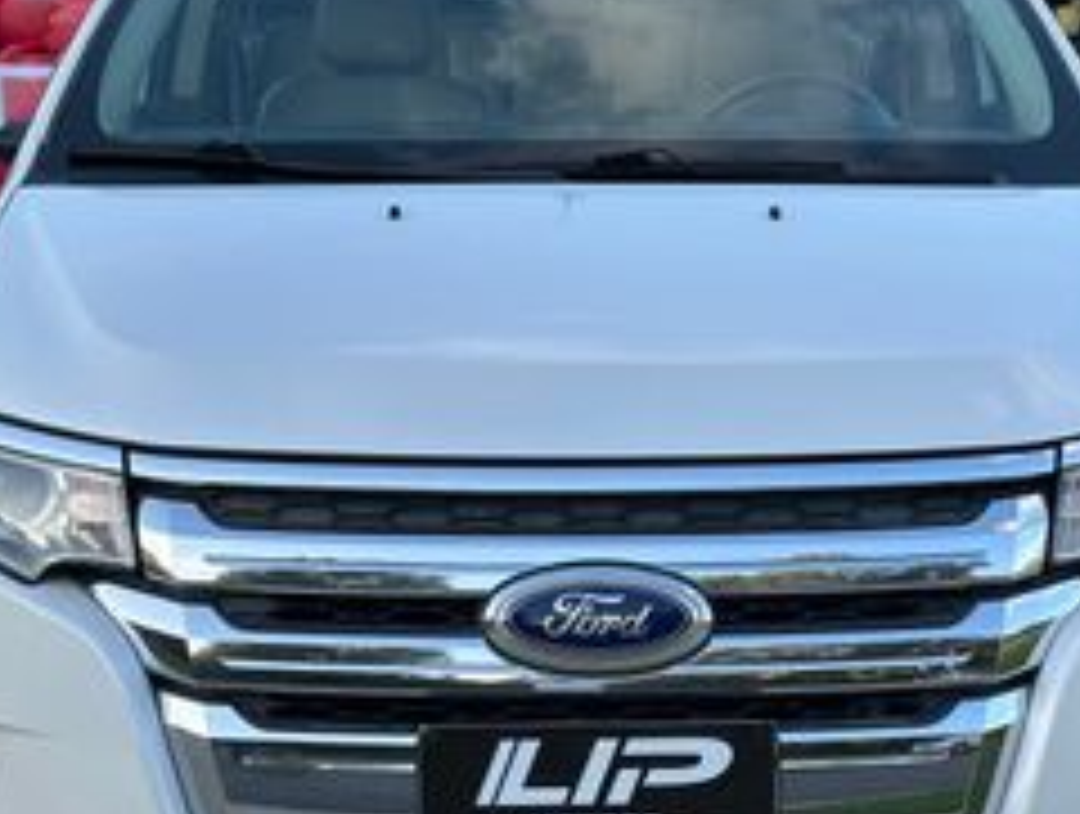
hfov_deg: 20.8
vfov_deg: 15.8
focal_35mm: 94
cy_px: 405
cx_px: 603
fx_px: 2939
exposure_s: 1/631
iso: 64
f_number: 1.78
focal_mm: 6.86
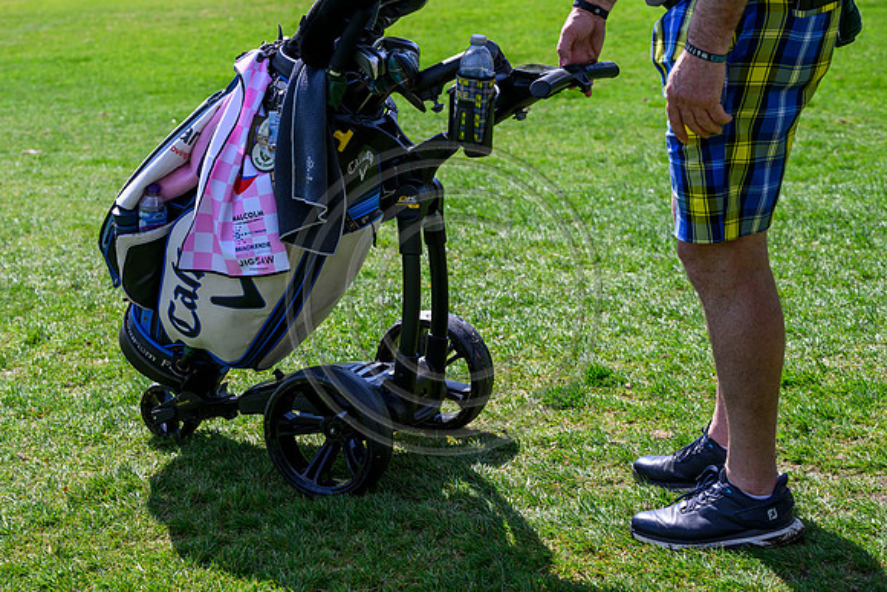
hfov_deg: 28.8
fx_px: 1725
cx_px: 444
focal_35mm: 70
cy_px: 296
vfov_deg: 19.5
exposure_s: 1/2000
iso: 500
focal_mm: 70
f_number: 5.6
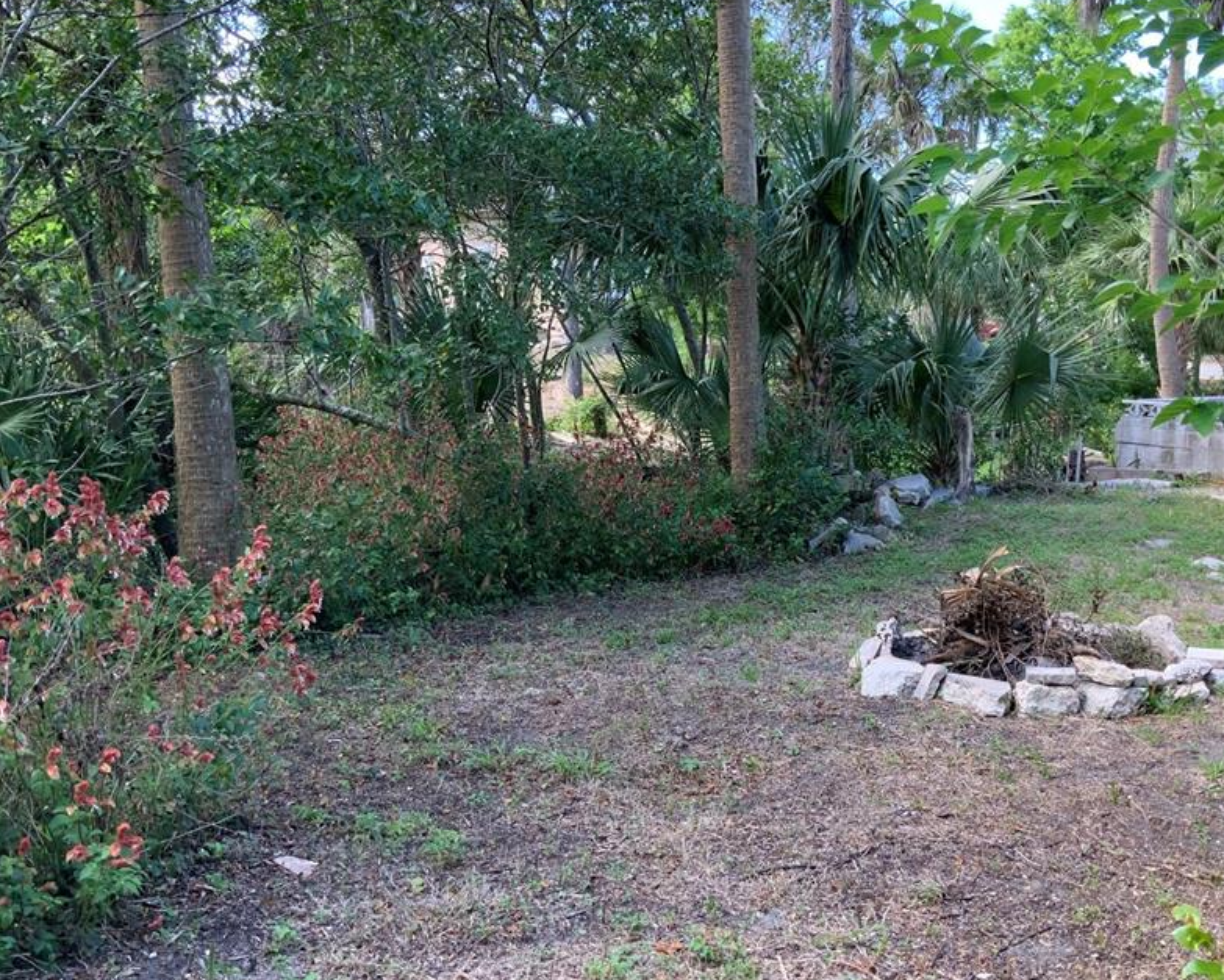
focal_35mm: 37
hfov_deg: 49.0
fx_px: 1341
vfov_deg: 40.1
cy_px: 430
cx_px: 674
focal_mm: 3
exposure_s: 1/122
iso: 16
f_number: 1.8
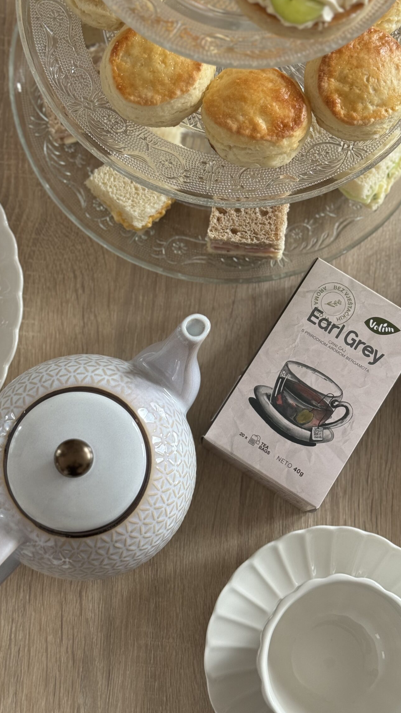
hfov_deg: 20.4
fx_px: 1115
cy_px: 318
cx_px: 219
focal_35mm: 59
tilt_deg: -77.9
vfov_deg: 35.4
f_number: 1.78
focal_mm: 6.76
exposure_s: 1/106
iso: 100
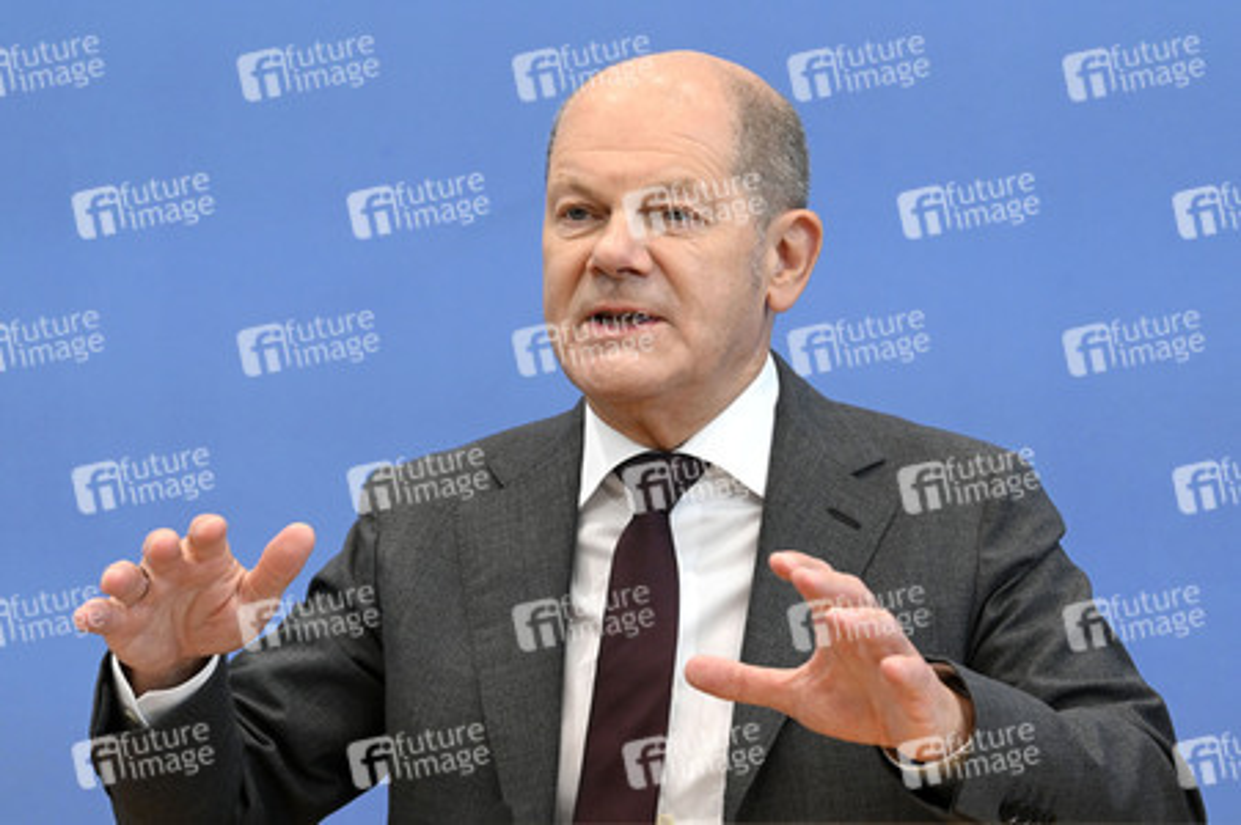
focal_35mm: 110
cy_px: 412
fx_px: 3789
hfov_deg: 18.6
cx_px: 620
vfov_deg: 12.4
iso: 5000
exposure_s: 1/640
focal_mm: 110
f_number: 6.3
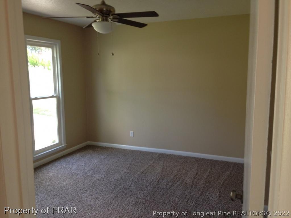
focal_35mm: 33
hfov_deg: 55.4
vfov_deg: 42.9
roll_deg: +0.5
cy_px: 109
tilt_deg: -10.0
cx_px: 146
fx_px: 277
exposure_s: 1/40
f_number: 2.4
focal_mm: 4.12
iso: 64
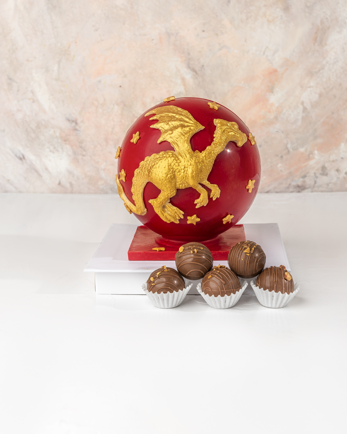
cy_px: 177
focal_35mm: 61
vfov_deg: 30.9
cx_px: 185
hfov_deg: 25.0
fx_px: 783
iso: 100
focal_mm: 50
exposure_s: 1/125
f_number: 11
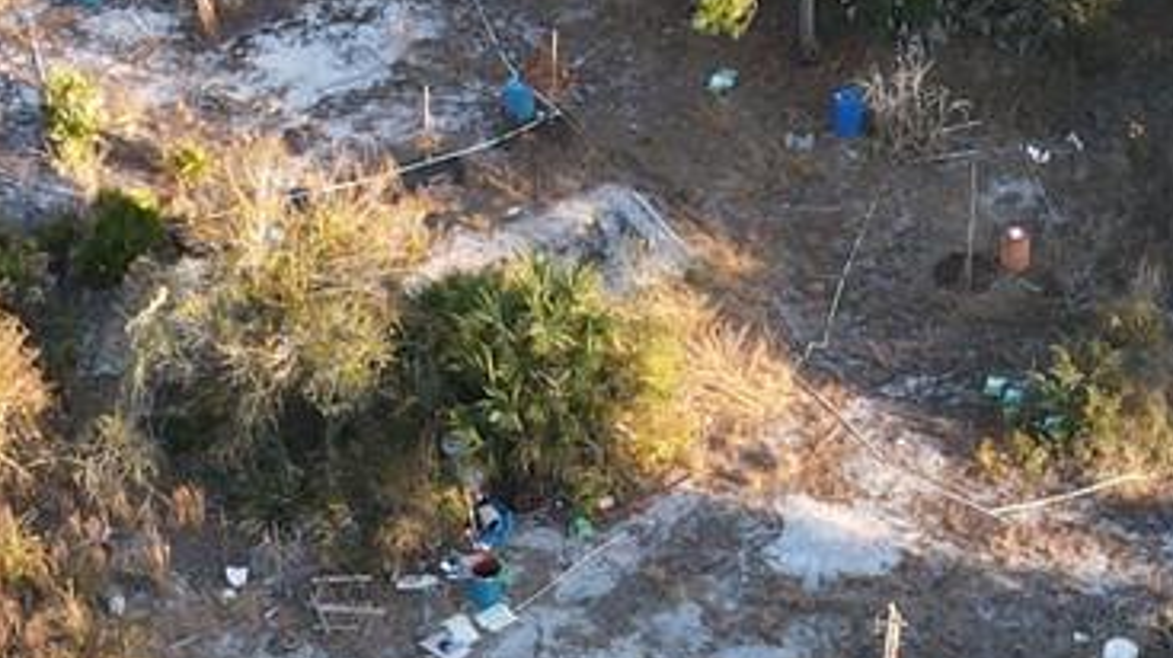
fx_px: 3544
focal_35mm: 114
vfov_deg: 10.3
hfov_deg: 18.8
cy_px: 981
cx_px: 585
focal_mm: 4.5
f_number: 2.8
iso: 310
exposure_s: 1/15
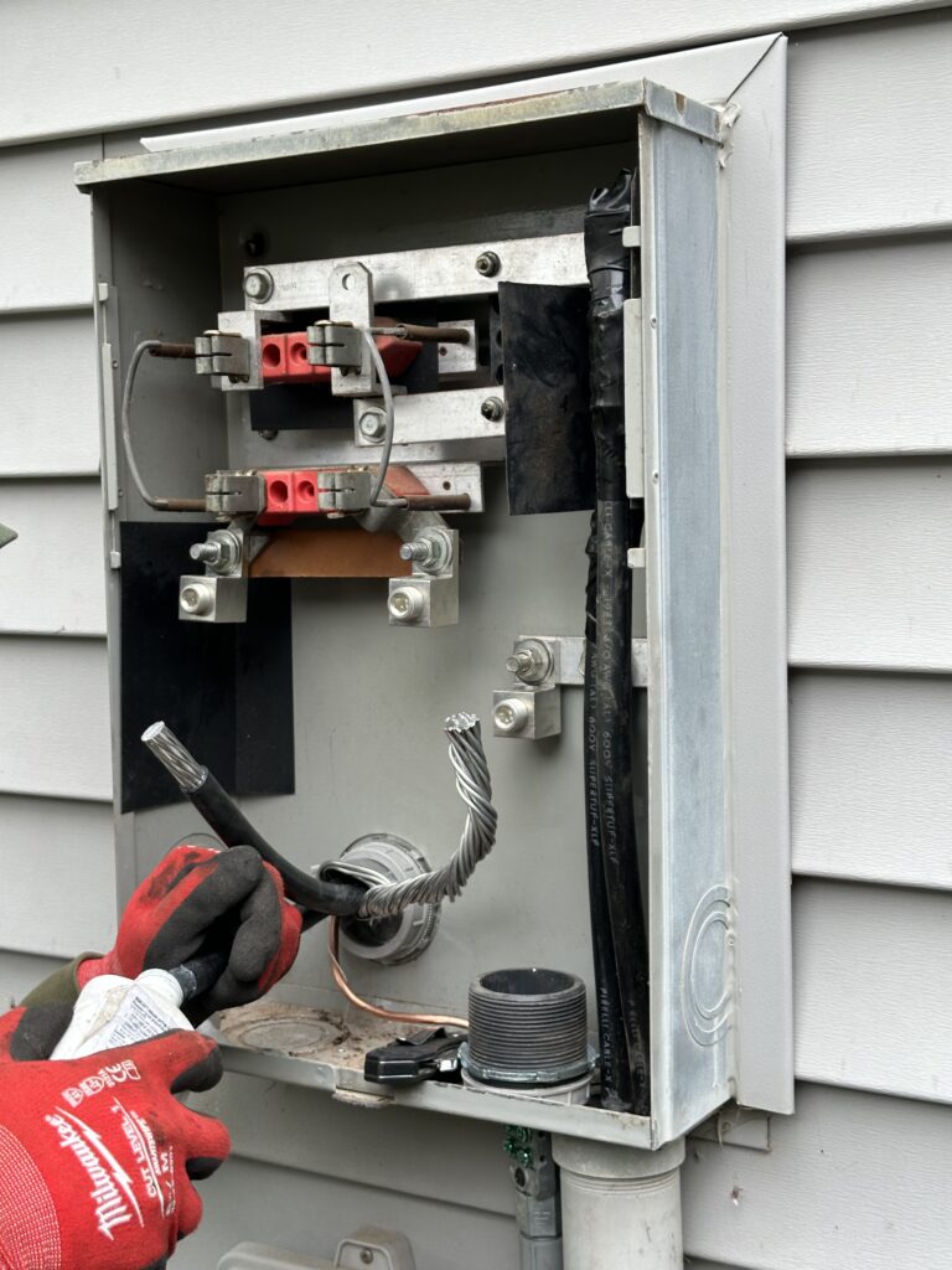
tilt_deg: -3.1
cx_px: 476
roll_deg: -0.1
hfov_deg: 30.3
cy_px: 635
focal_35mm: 48
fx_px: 1760
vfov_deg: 39.7
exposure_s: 1/121
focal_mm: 6.86
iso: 64
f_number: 1.78
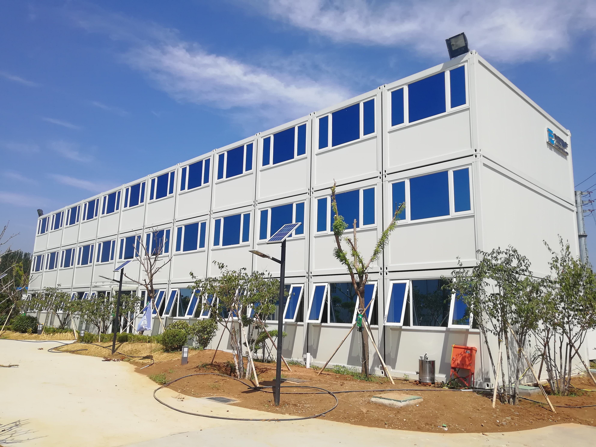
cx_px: 298
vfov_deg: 51.4
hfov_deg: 65.3
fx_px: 465
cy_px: 224
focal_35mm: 27
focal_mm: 3.83
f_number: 1.8
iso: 50
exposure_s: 1/1880
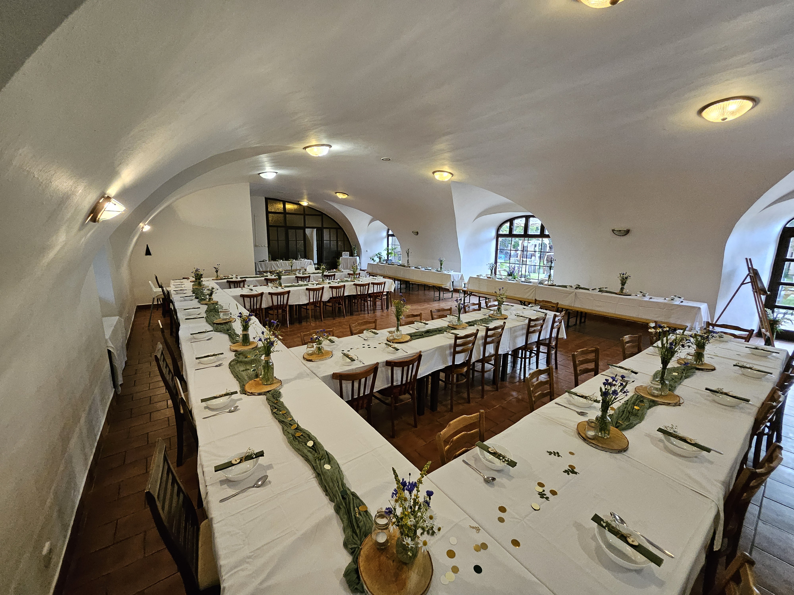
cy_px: 298
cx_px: 397
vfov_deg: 89.9
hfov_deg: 106.2
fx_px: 298
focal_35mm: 13
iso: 400
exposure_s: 1/50
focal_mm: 1.74
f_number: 2.2
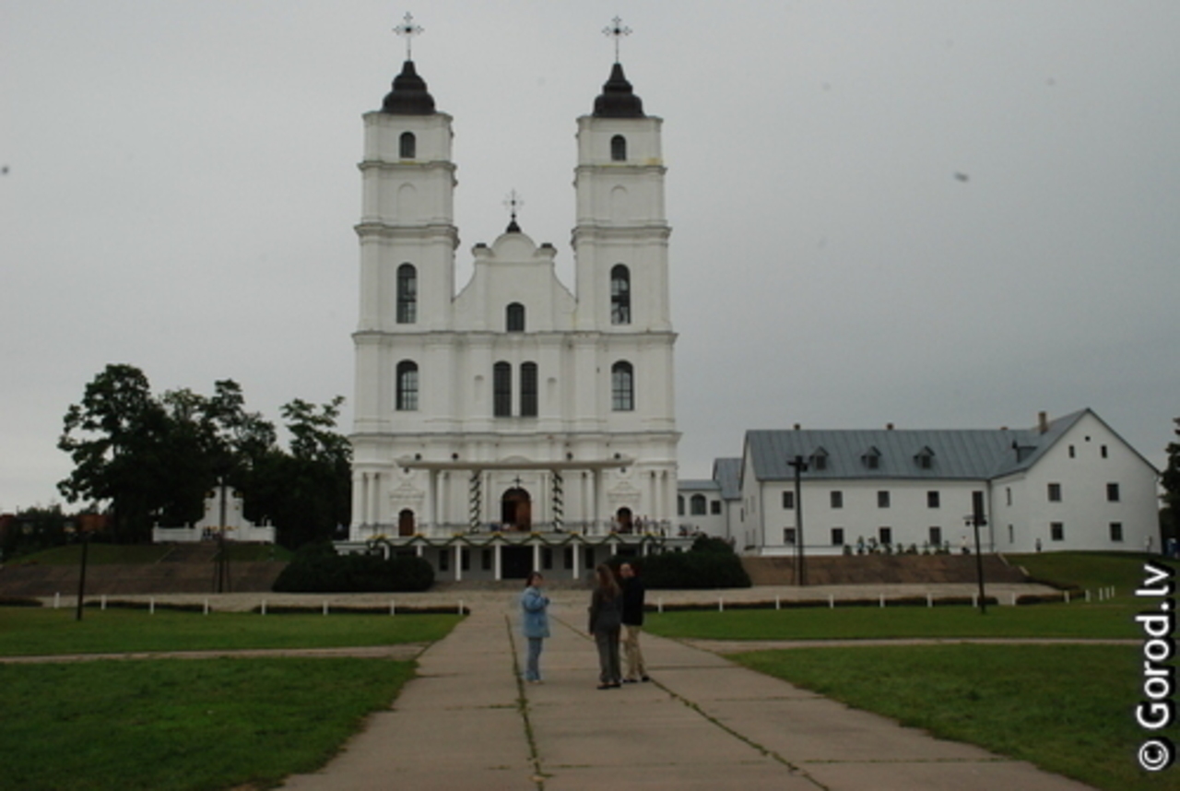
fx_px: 1280
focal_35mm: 39
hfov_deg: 49.5
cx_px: 590
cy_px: 396
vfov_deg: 34.3
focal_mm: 26
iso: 640
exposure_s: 1/180
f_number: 13
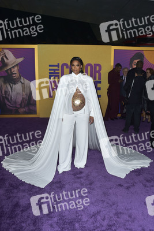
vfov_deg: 58.7
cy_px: 116
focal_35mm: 32
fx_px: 205
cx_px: 77
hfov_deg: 41.1
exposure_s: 1/250
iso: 320
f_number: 6.3
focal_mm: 32
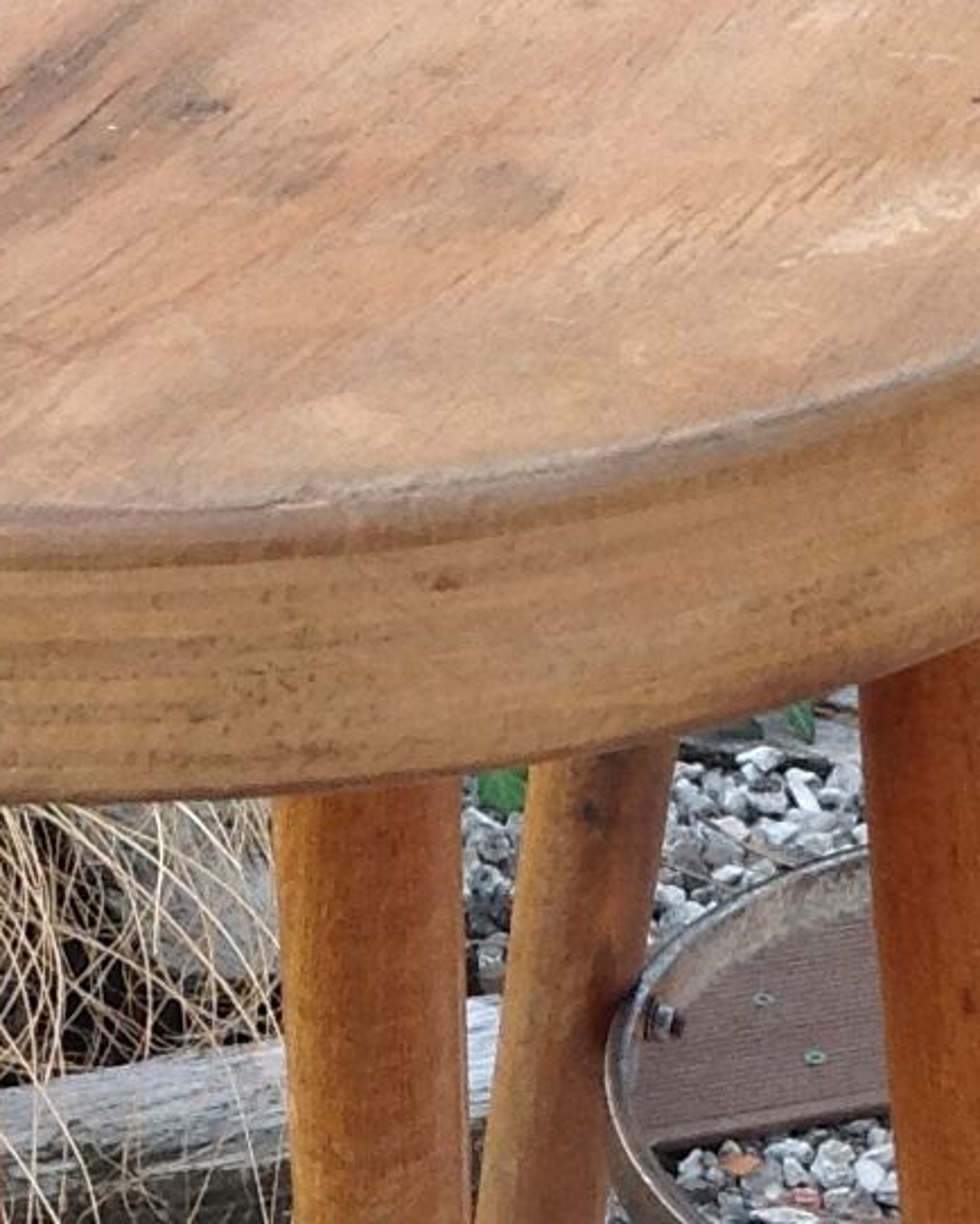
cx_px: 641
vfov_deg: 11.5
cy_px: 1585
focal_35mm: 163
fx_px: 5906
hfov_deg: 9.5
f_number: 2.4
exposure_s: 1/120
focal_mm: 4.28
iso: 50
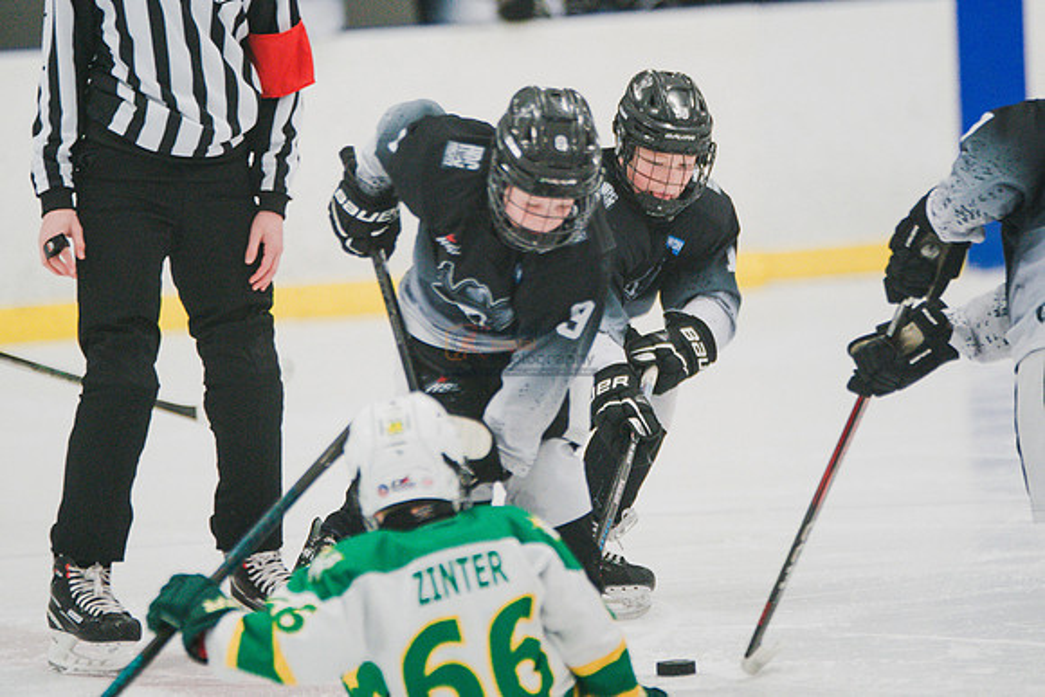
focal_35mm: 272
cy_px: 273
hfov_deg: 7.6
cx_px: 531
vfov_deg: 5.1
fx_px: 7900
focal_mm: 221
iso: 3200
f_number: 3.2
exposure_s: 1/800
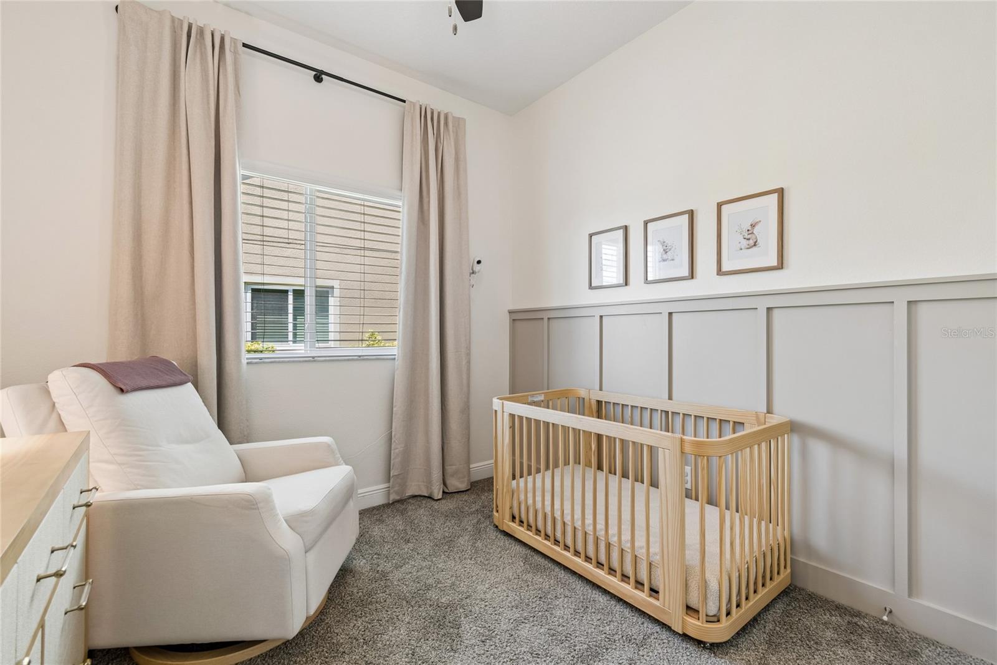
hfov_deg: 100.4
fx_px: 415
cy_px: 332
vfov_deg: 77.3
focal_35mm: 15
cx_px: 498
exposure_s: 1/13
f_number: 7.1
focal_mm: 10
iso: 100
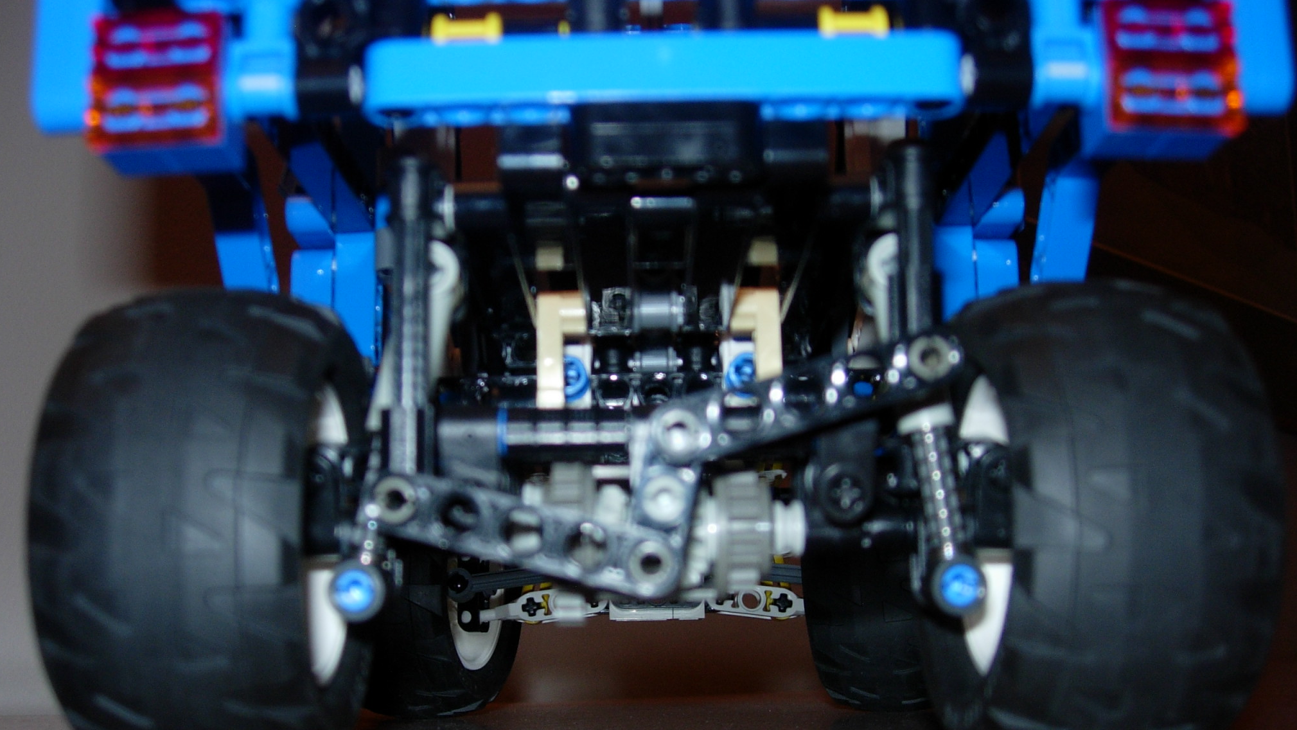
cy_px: 488
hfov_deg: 48.4
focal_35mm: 42
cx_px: 640
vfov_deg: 28.2
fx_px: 1445
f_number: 2.8
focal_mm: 7.8
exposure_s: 1/64
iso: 79
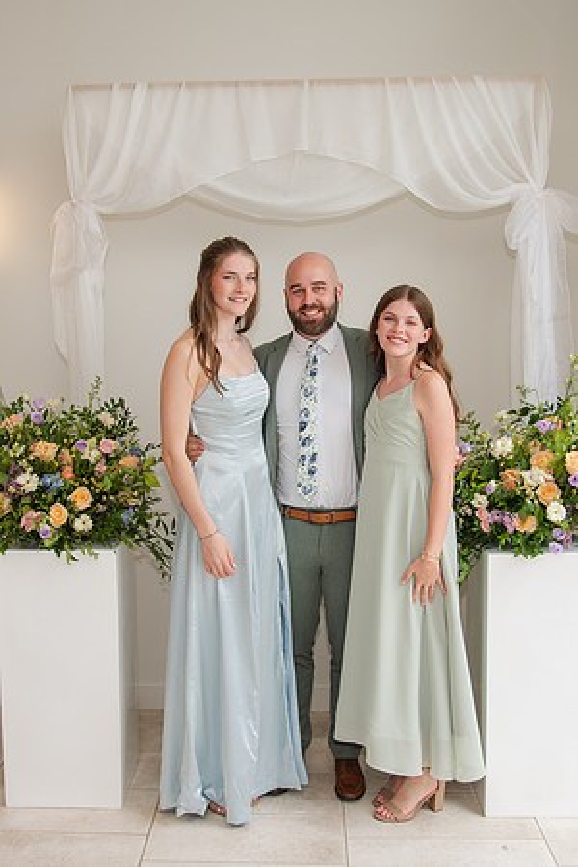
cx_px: 260
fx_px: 977
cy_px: 433
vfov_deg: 47.8
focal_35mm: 41
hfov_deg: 32.9
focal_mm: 27
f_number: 4
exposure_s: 1/200
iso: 100
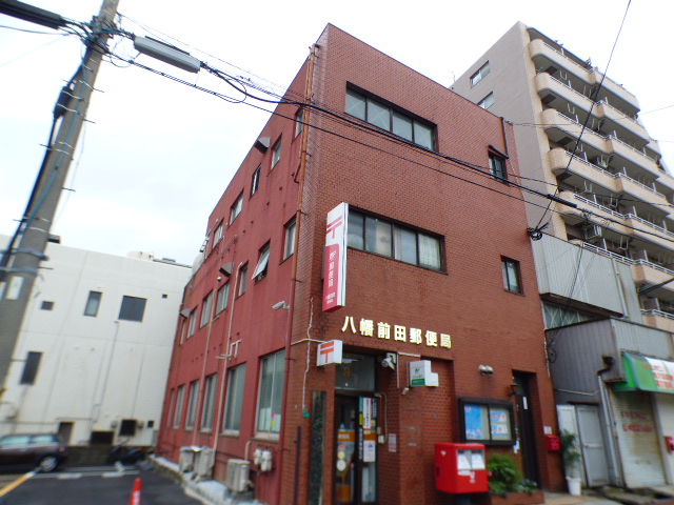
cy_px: 252
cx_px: 337
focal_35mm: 20
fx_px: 389
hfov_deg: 81.7
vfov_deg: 66.0
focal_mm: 3.58
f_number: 2.8
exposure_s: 1/500
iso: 100
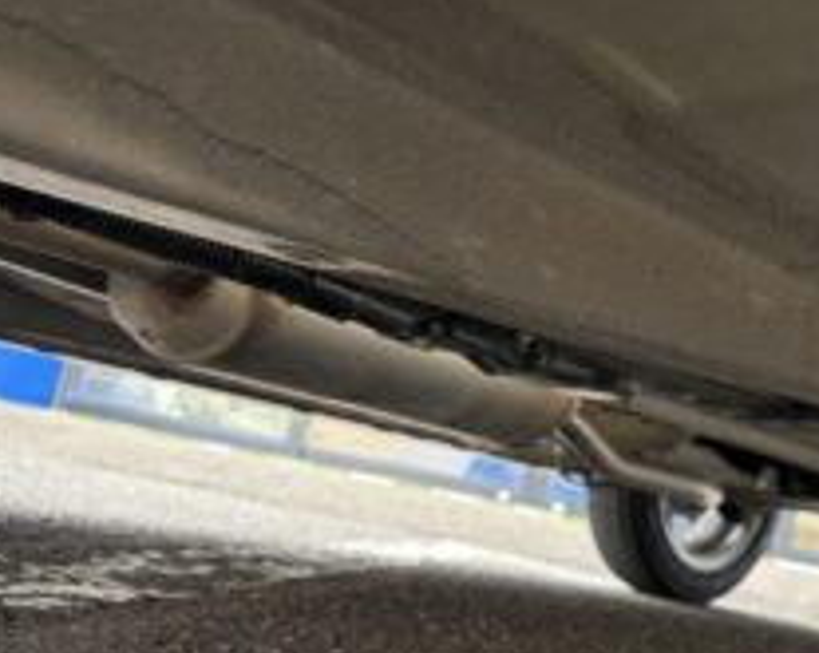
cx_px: 542
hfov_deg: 42.4
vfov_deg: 34.5
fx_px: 1041
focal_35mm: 43
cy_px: 437
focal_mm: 5.96
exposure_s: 1/121
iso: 100
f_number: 1.6
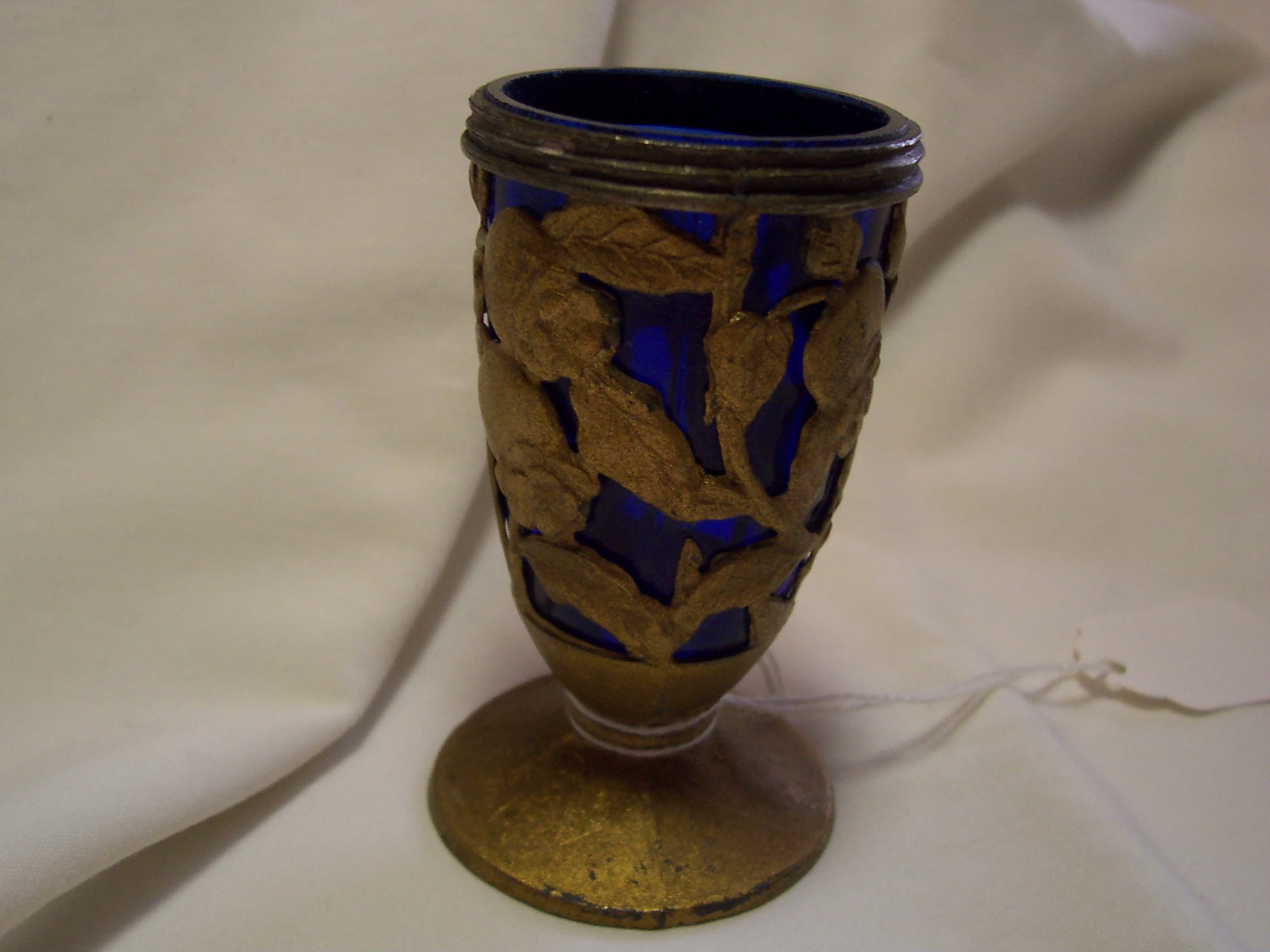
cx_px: 635
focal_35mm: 37
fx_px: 1357
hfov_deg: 50.1
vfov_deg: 38.7
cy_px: 476
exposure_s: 1/60
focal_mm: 5.6
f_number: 2.8
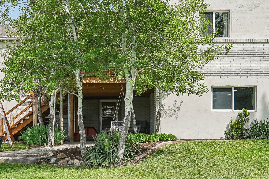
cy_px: 106
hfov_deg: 38.8
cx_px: 112
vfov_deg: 26.4
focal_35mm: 51
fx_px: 381
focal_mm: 25
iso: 100
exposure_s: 1/160
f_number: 8
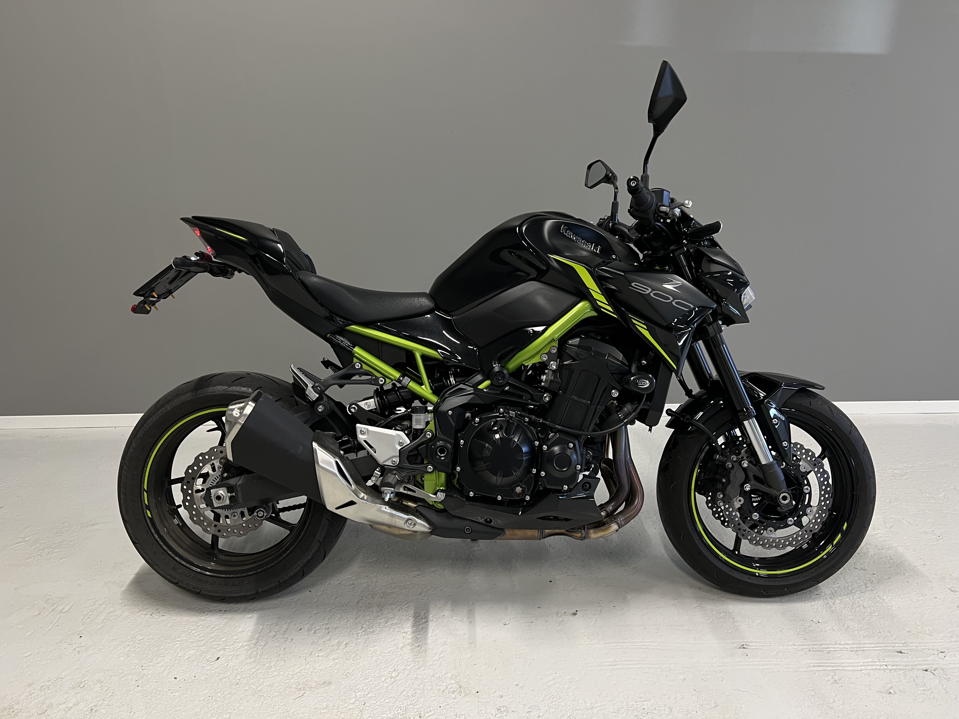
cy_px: 360
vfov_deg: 53.1
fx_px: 720
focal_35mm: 26
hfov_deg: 67.3
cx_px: 480
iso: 125
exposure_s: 1/86
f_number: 1.5
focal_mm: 5.7
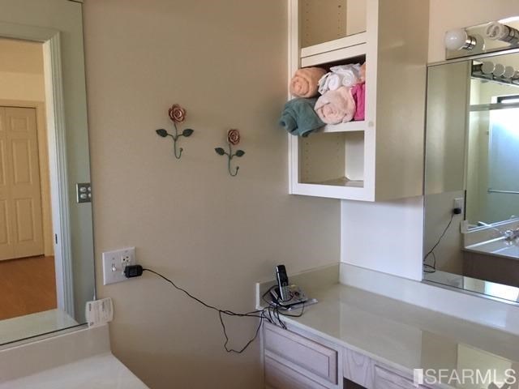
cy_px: 194
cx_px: 260
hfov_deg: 61.7
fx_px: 435
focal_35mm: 29
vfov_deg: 48.2
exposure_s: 1/30
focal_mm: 4.15
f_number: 2.2
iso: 200
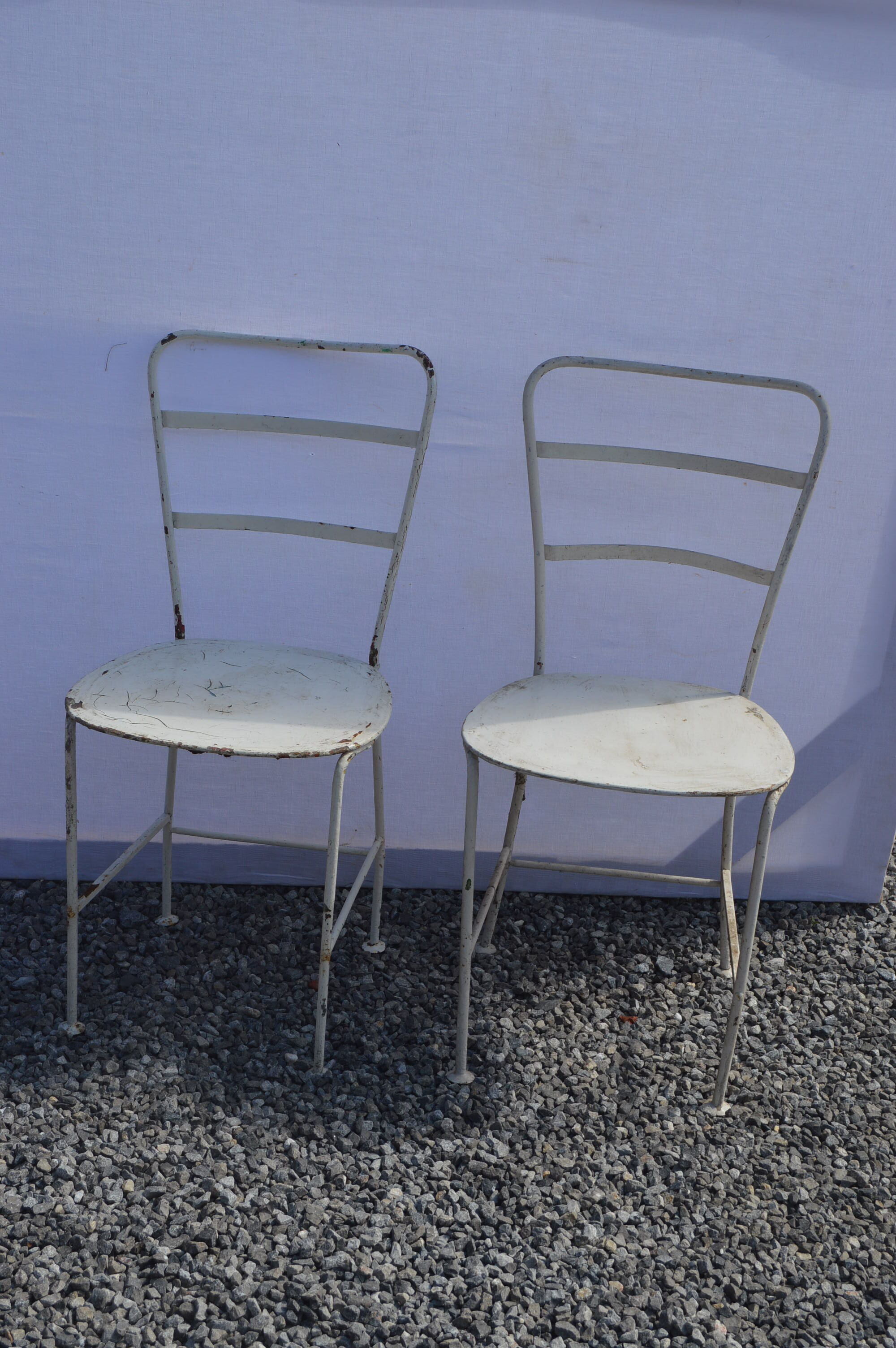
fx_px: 1795
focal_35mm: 48
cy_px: 674
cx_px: 448
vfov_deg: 41.1
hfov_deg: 28.0
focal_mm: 32
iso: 100
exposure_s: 1/250
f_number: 8
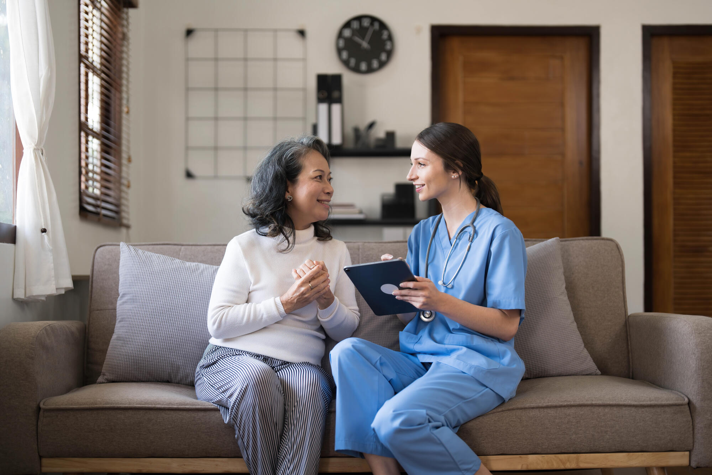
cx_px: 356
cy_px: 238
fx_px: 989
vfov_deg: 27.0
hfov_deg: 39.6
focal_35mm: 50
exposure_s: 1/400
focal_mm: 50
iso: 100
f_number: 1.2
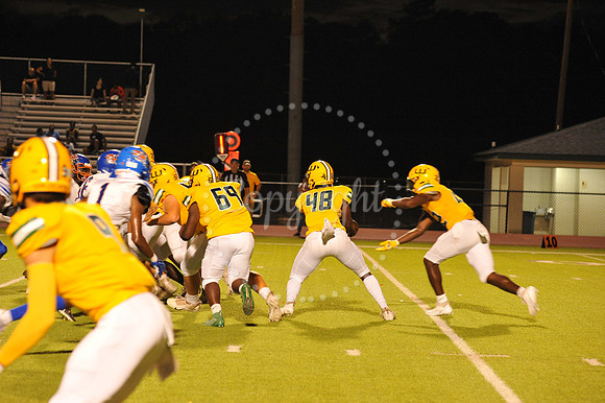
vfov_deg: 9.5
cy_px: 202
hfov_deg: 14.2
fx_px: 2435
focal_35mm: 145
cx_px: 302
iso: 3200
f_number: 5.6
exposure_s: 1/160
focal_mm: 145
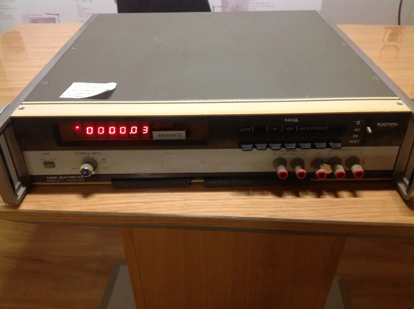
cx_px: 207
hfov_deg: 52.7
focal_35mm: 35
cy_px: 154
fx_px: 418
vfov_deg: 40.6
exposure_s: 1/15
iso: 250
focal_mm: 4.28
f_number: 2.4
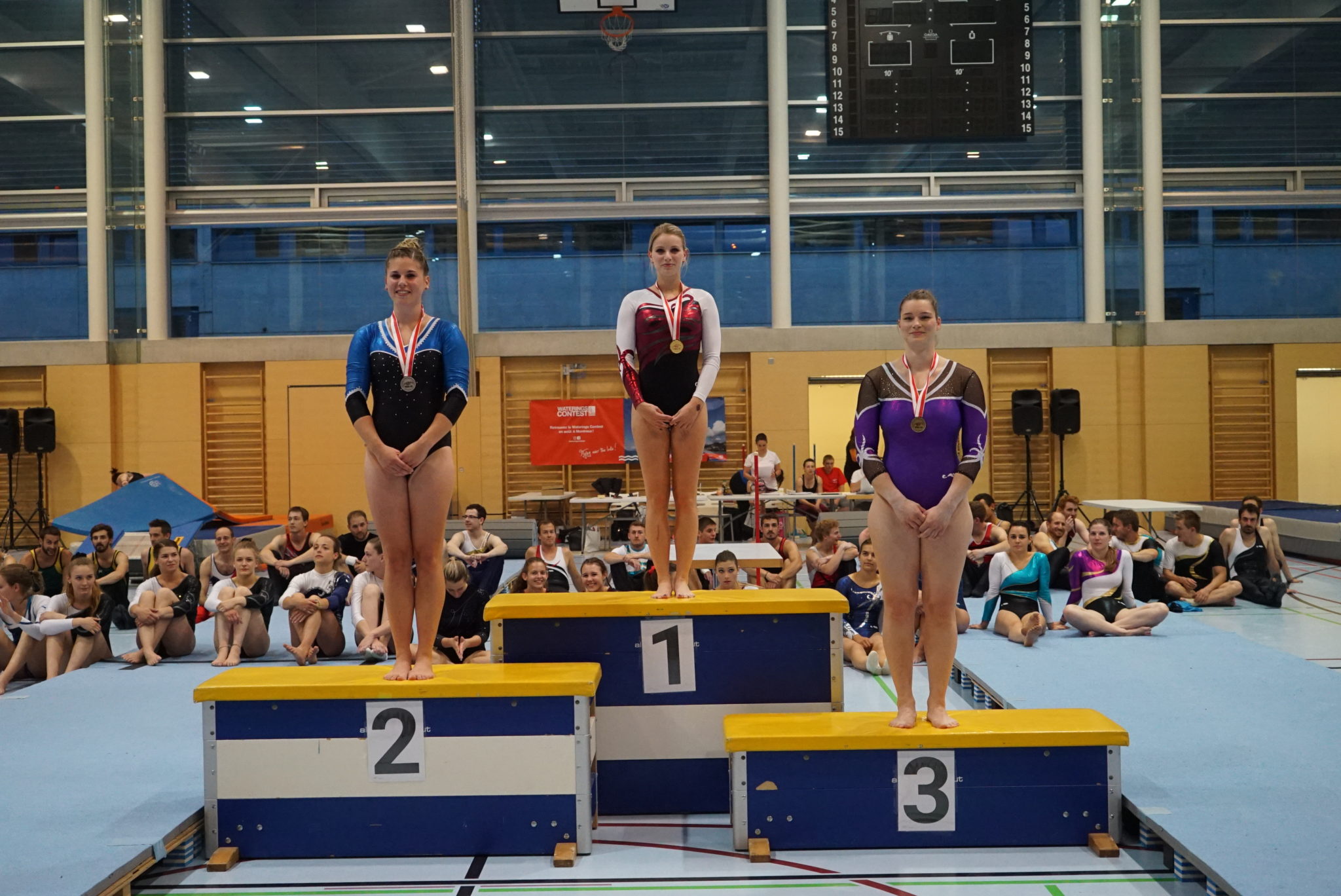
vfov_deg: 33.4
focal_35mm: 40
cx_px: 670
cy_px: 448
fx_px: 1491
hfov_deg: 48.4
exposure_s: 1/640
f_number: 4.5
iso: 6400
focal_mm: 40
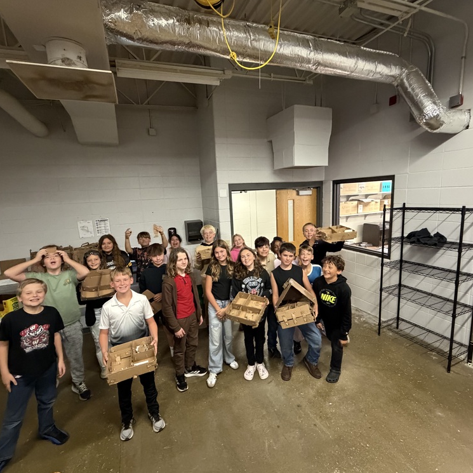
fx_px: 263
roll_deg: +3.0
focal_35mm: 17
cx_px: 240
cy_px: 241
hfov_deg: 84.0
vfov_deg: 84.0
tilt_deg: -10.0
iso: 1000
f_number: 2.2
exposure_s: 1/60
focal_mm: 2.22
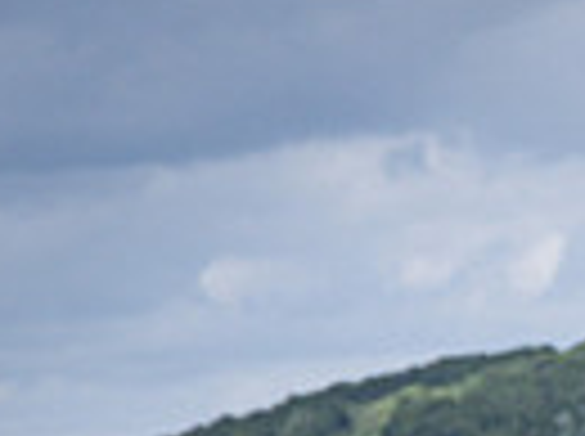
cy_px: 991
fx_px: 8940
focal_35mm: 530
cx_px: 768
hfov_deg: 3.7
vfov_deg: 2.8
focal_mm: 70
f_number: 5
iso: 400
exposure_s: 1/2500
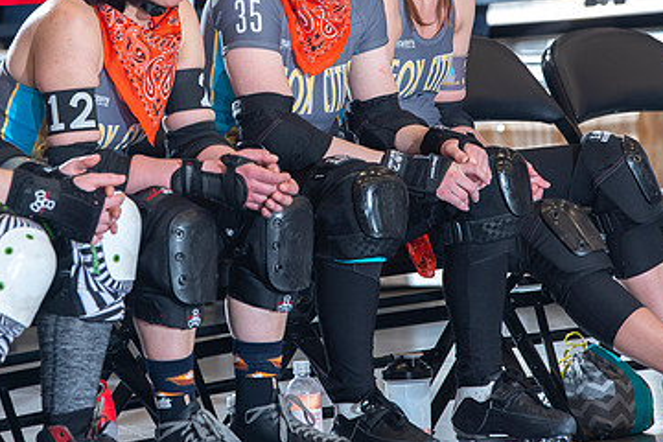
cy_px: 126
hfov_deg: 6.9
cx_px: 223
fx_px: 5488
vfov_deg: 4.6
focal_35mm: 298
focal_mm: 185
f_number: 5.6
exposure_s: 1/160
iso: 640
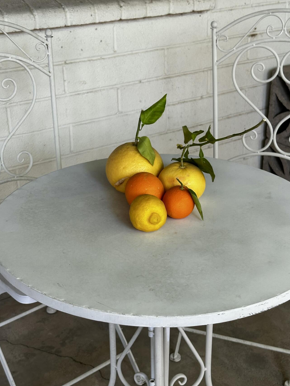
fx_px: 625
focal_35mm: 56
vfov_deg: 34.3
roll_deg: +0.0
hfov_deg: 26.1
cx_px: 166
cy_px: 213
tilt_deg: -23.8
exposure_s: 1/110
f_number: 1.78
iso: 80
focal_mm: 6.86
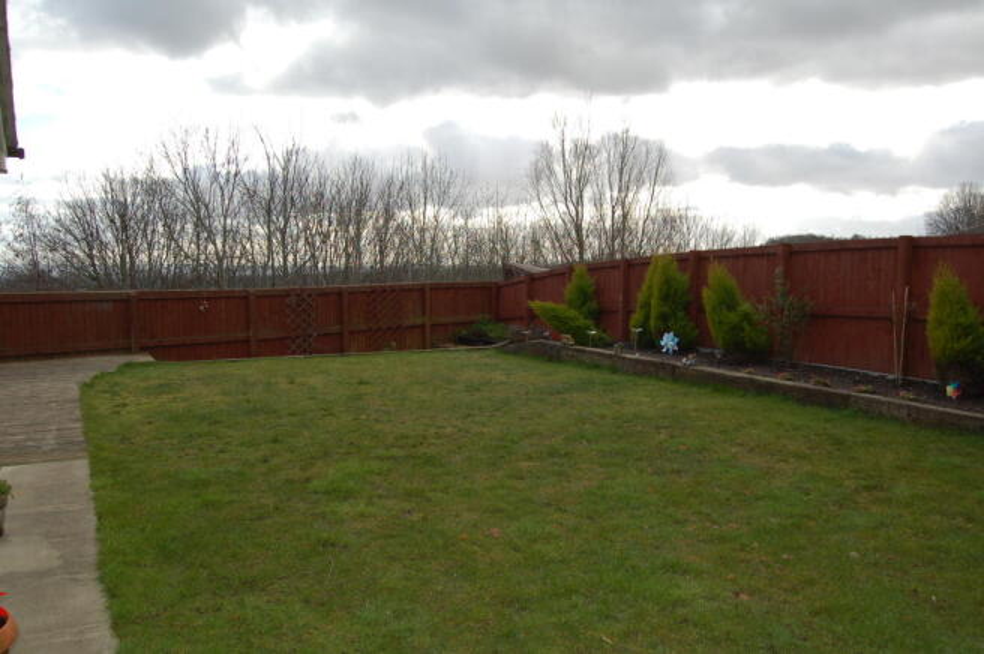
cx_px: 492
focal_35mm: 27
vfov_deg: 47.8
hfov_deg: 67.4
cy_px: 327
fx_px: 737
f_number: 5.6
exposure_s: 1/500
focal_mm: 18
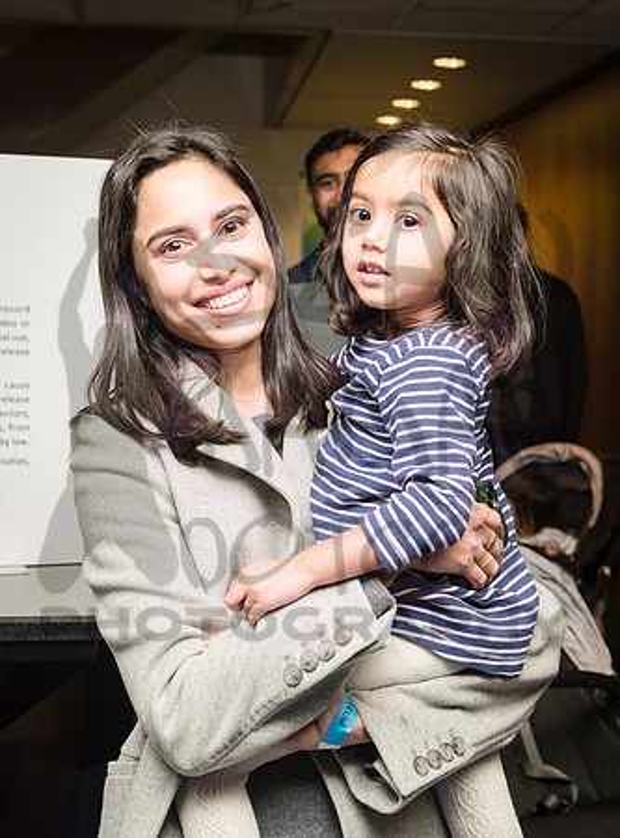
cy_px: 416
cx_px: 341
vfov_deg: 33.6
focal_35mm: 58
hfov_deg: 25.2
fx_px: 1386
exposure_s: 1/250
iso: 1000
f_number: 4.5
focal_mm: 36
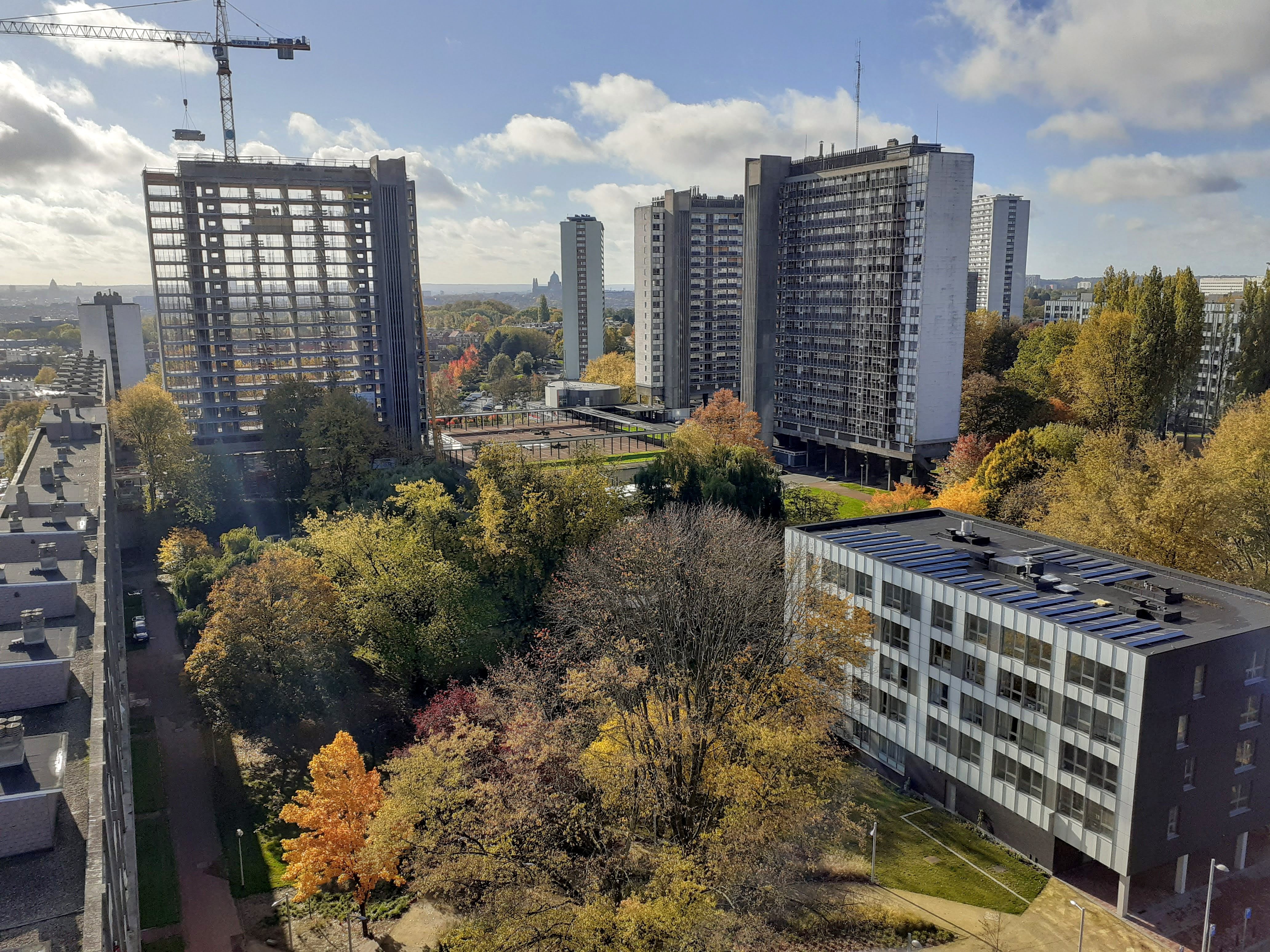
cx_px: 635
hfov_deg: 65.3
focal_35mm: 27
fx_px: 991
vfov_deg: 51.4
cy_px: 476
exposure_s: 1/1934
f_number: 1.9
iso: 40
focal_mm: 3.6
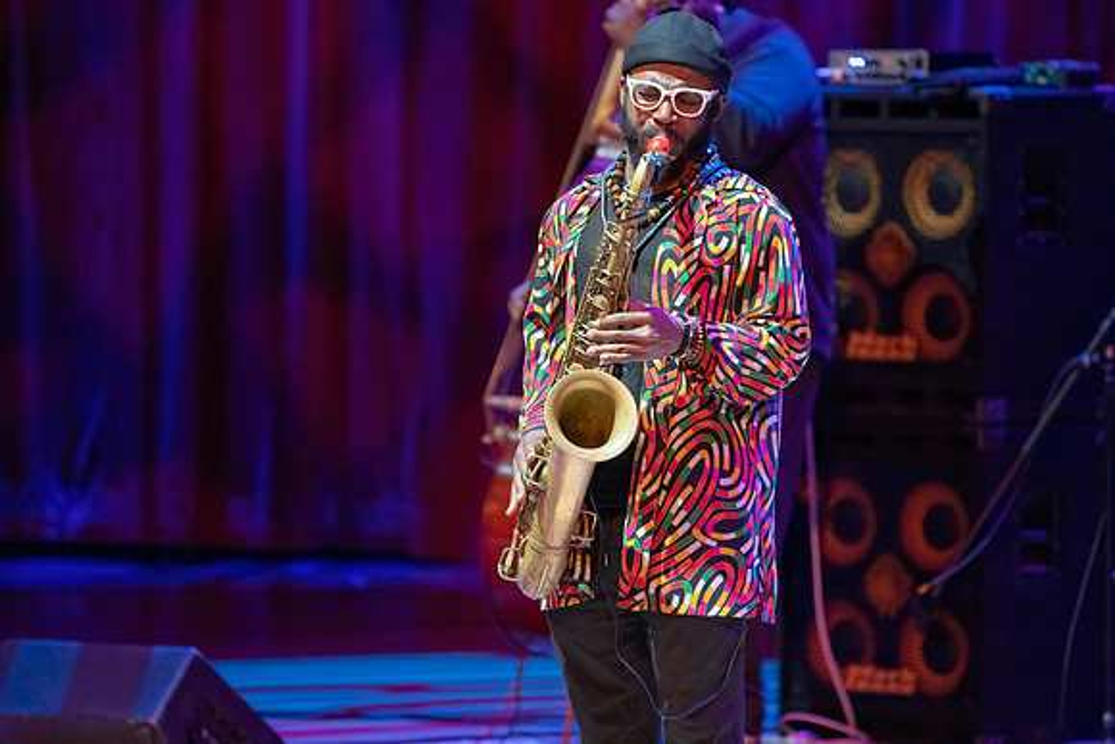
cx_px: 558
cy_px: 372
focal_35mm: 330
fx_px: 10223
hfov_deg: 6.2
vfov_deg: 4.2
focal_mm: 330
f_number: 5.6
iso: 6400
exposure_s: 1/320
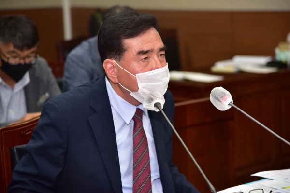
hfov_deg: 17.1
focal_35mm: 120
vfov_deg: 11.4
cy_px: 96
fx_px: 967
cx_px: 145
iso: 1000
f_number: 4
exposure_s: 1/160
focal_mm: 120
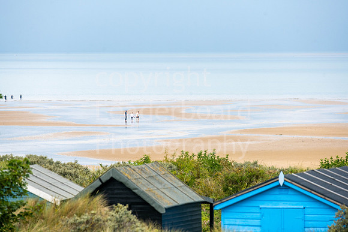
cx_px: 174
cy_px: 116
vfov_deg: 4.6
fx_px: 2901
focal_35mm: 300
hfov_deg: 6.9
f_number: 7.1
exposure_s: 1/1000
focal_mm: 300
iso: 200
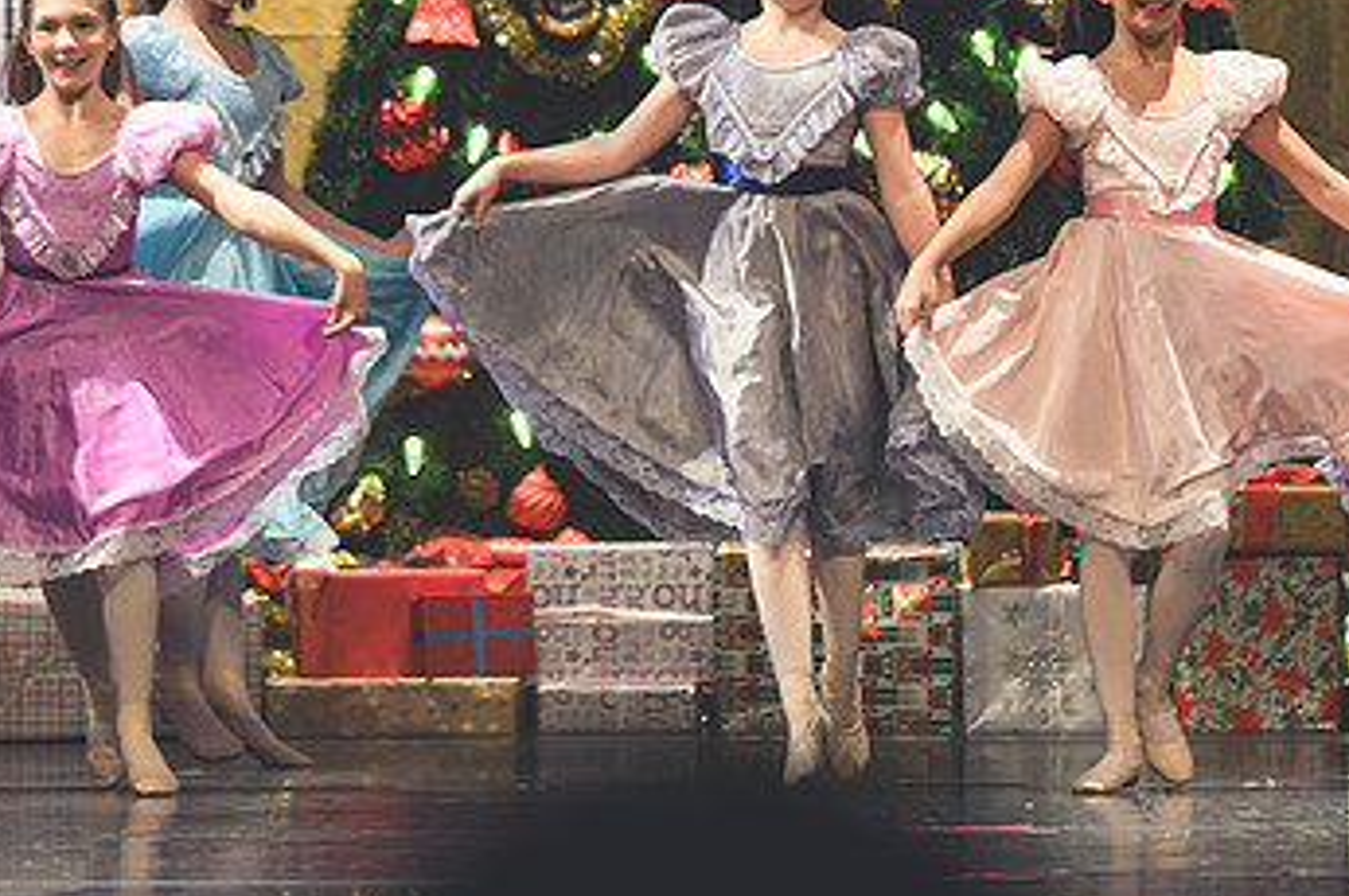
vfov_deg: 2.7
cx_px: 608
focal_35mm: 503
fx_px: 18830
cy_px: 269
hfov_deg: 4.1
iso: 1100
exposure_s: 1/400
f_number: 2.8
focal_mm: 200
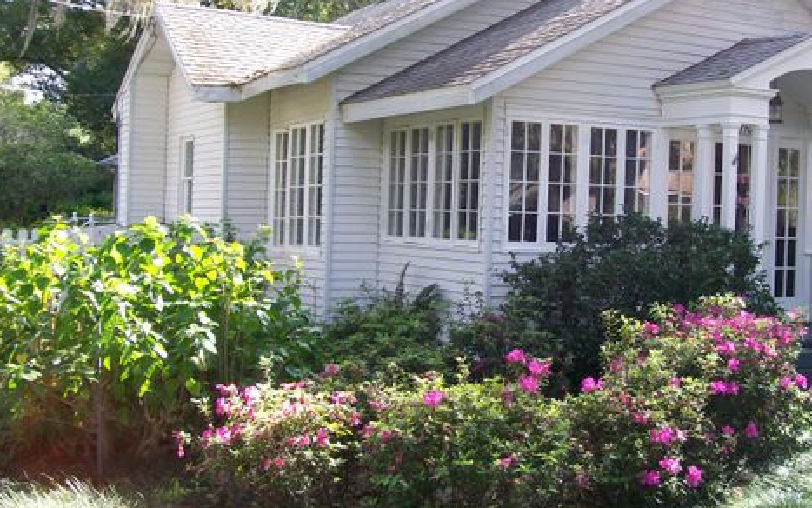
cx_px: 499
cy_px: 205
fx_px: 1084
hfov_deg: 40.8
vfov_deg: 26.3
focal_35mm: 49
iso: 80
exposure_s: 1/174
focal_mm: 6
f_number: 2.7
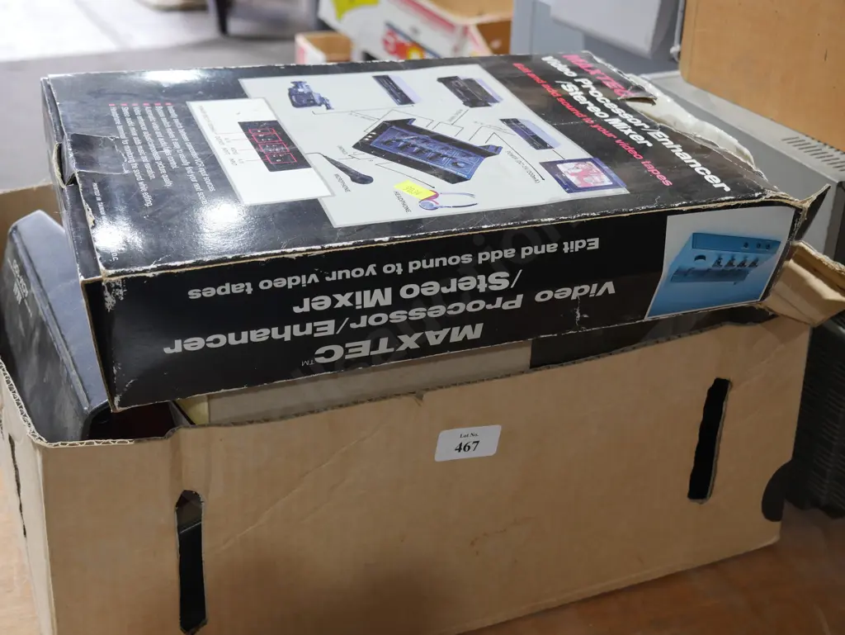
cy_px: 318
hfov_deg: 38.2
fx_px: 1221
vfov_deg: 29.1
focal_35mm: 50
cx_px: 422
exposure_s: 1/60
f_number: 5.3
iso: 640
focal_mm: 25
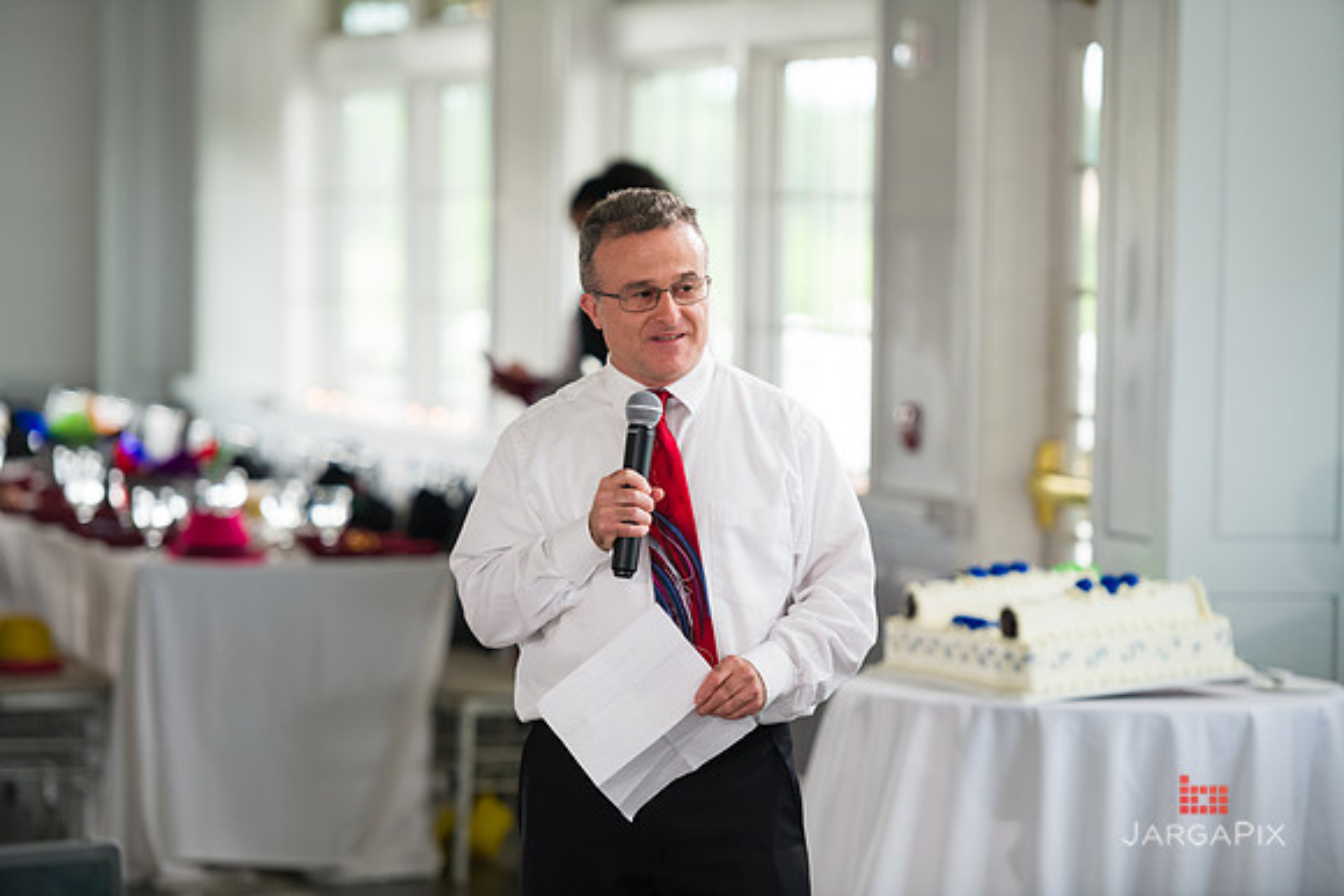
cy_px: 448
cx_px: 672
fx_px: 5601
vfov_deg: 9.2
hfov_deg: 13.7
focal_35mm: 150
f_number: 3.2
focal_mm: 150
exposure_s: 1/200
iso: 800
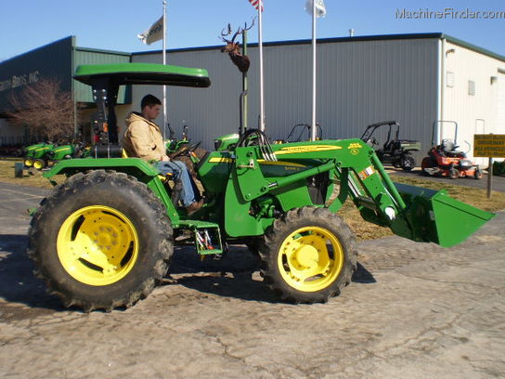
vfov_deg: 39.7
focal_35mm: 36
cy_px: 190
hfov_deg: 51.4
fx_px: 525
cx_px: 252
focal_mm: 6.3
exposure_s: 1/500
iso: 64
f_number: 4.6
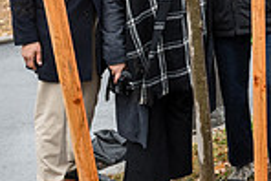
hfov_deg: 17.0
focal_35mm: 110
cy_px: -13
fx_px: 829
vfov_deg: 12.3
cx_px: 392
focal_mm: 24
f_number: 5.6
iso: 500
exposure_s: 1/250
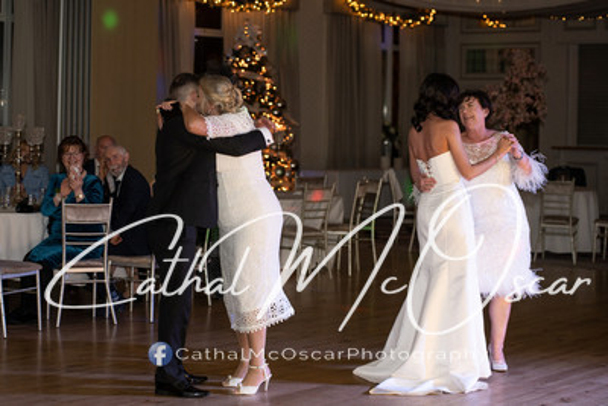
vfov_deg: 12.6
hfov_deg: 18.8
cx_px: 277
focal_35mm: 109
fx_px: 1837
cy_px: 185
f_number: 2.8
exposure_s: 1/250
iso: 640
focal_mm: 100
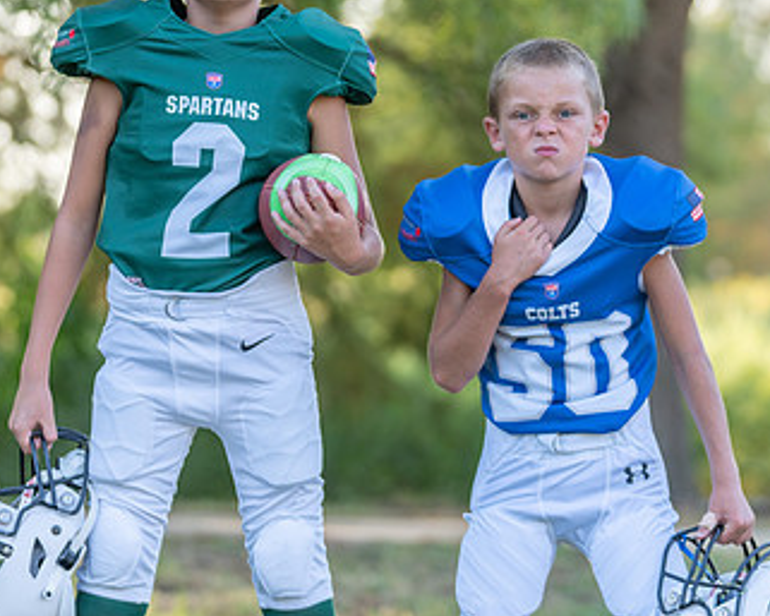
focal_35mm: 185
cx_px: 408
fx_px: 4217
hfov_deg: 10.4
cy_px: 203
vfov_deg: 8.4
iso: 160
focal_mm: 109
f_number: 2.8
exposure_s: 1/320
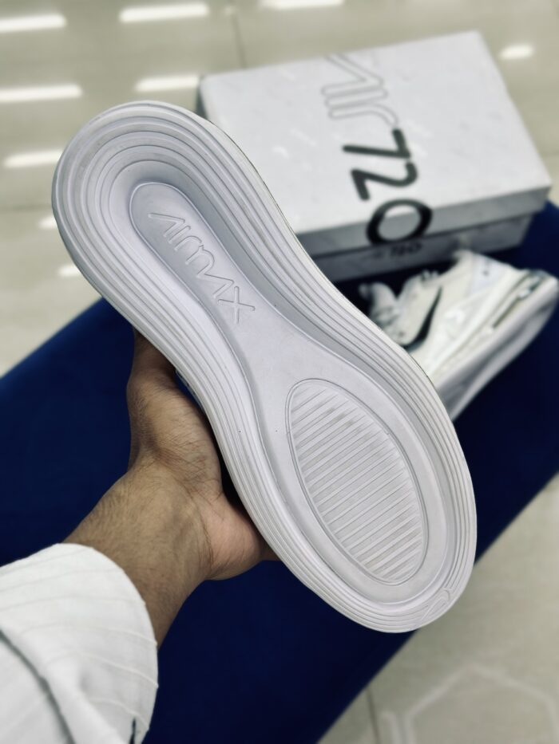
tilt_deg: -60.8
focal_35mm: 48
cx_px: 280
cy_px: 372
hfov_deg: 30.3
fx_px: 1033
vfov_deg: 39.7
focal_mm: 6.86
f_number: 1.78
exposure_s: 1/160
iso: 64
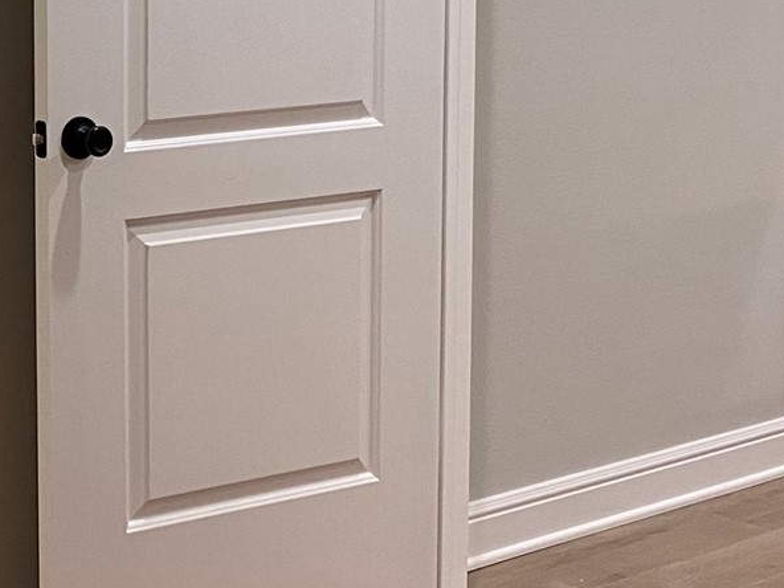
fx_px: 2038
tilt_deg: -6.5
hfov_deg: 20.2
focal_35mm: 90
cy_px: 81
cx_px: -195
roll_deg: +1.4
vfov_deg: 16.2
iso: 80
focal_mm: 4.25
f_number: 1.8
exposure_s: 1/60
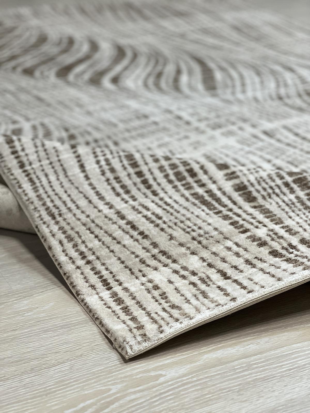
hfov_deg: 19.1
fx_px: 919
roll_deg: -0.5
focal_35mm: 77
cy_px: 206
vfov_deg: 25.3
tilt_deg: -22.2
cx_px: 155
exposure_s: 1/100
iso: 160
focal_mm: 9
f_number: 2.8
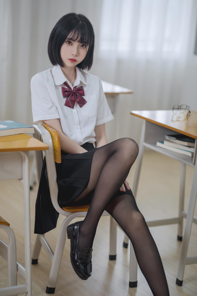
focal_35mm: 84
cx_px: 98
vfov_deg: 24.2
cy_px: 148
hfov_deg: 16.3
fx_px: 689
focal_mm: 85
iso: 400
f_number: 1.4
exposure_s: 1/200
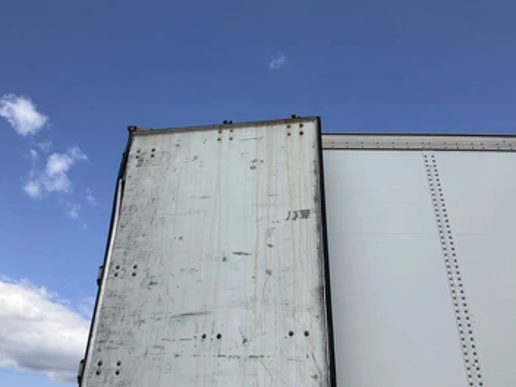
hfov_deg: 55.3
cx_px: 271
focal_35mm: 33
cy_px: 218
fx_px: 492
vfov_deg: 42.9
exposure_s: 1/2320
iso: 25
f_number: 1.8
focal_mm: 3
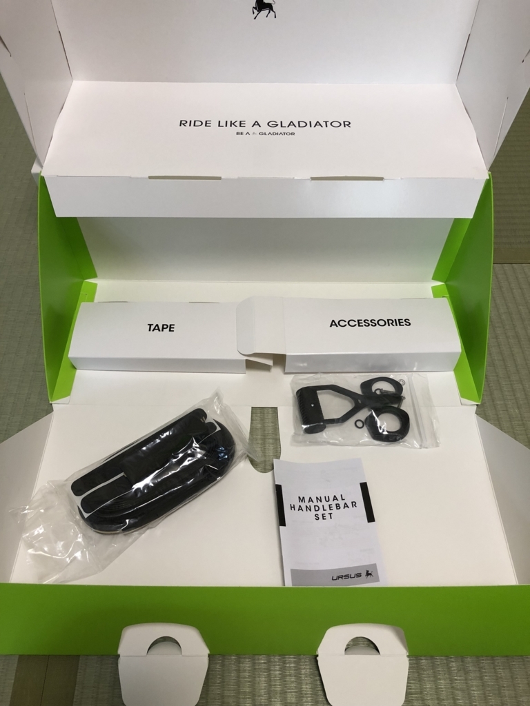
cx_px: 265
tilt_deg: -54.3
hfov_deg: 49.7
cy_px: 353
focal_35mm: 28
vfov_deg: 63.4
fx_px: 572
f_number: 1.8
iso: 40
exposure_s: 1/33
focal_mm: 4
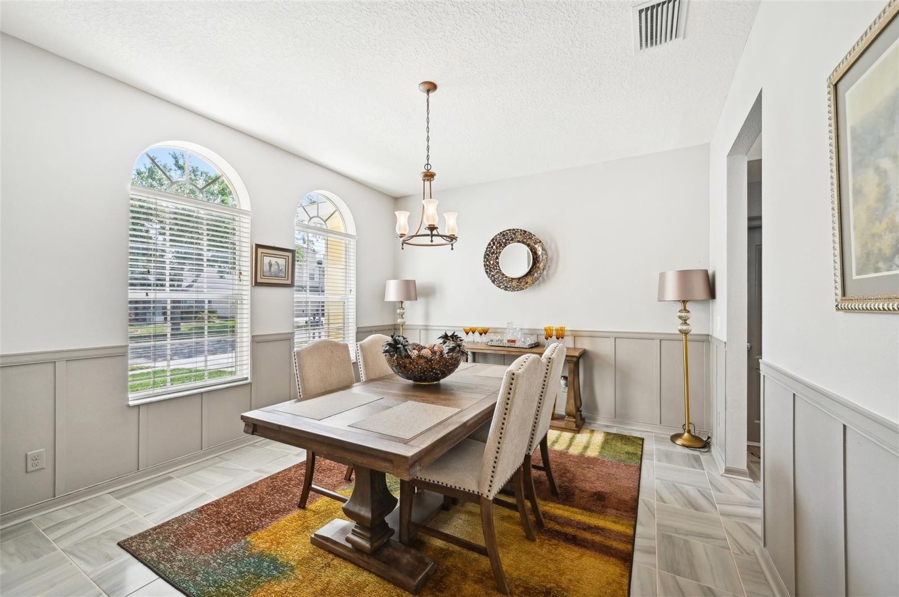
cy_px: 298
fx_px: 349
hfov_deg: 104.3
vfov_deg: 81.1
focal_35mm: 14
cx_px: 450
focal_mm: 14
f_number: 8
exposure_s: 1/200
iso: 400
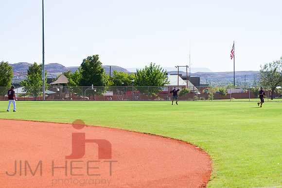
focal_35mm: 83
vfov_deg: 16.5
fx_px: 651
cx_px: 141
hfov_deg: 24.5
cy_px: 94
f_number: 5
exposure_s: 1/1600
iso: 400
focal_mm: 80
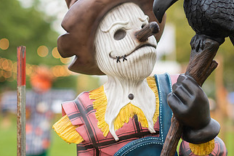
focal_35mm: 153
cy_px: 59
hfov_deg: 13.4
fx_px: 995
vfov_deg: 9.0
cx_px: 138
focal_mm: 85
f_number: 1.8
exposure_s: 1/320
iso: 200
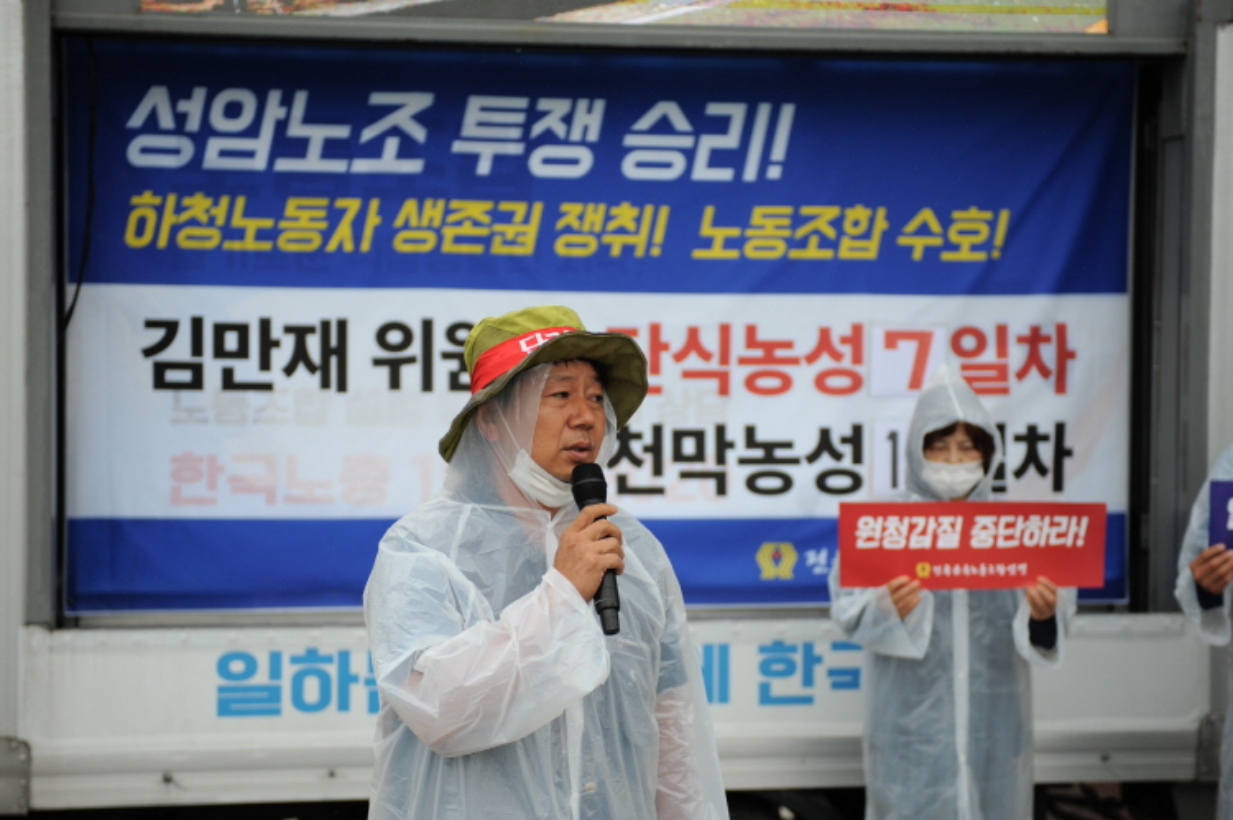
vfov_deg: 19.4
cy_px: 410
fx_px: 2396
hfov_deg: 28.9
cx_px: 616
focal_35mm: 70
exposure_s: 1/1000
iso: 400
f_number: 3.5
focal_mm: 70
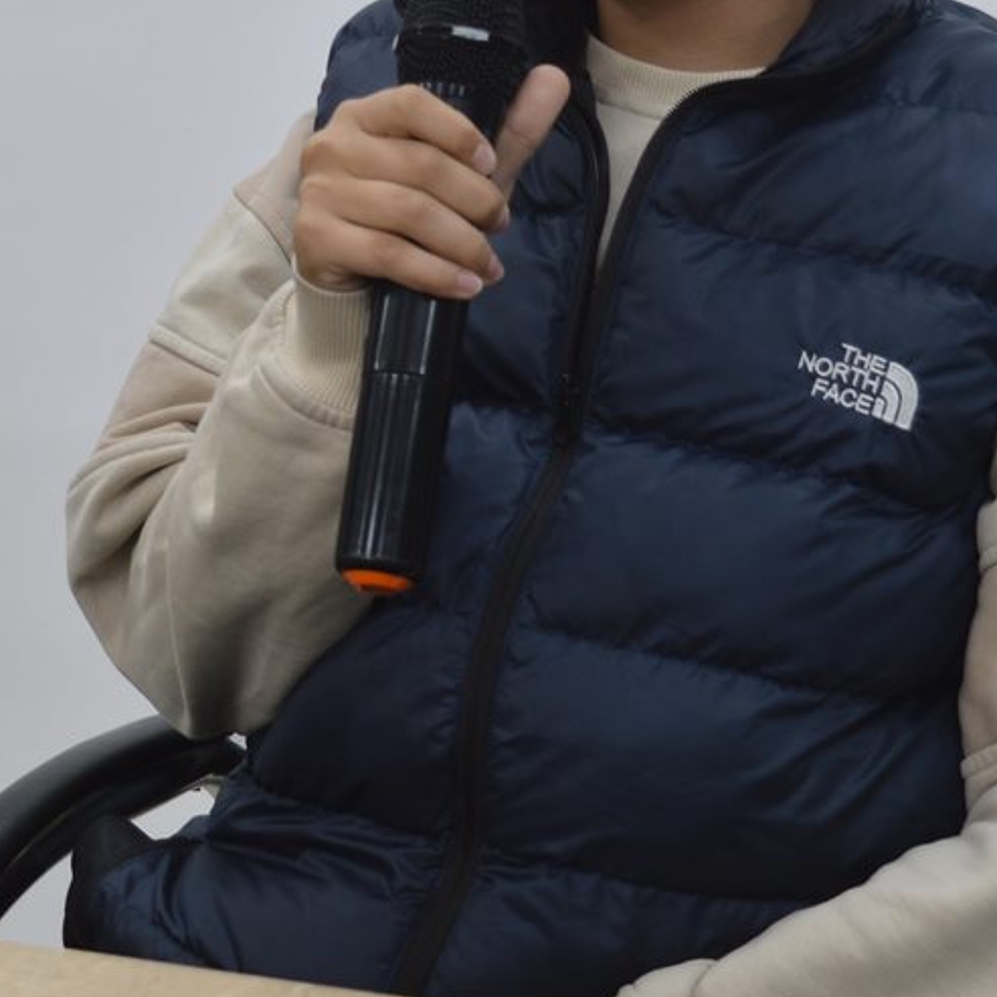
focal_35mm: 113
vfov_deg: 15.3
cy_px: 162
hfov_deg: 15.4
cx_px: 461
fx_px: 3682
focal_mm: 32
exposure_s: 1/20
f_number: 4.5
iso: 100
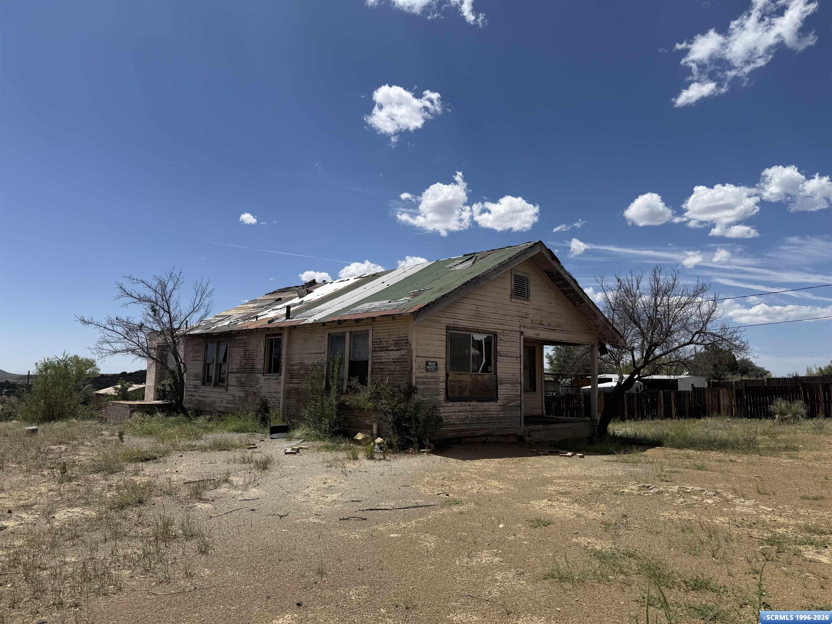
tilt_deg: +8.0
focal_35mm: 24
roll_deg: -1.3
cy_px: 312
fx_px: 577
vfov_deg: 56.8
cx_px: 416
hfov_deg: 71.6
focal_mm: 6.76
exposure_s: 1/7353
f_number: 1.78
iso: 80
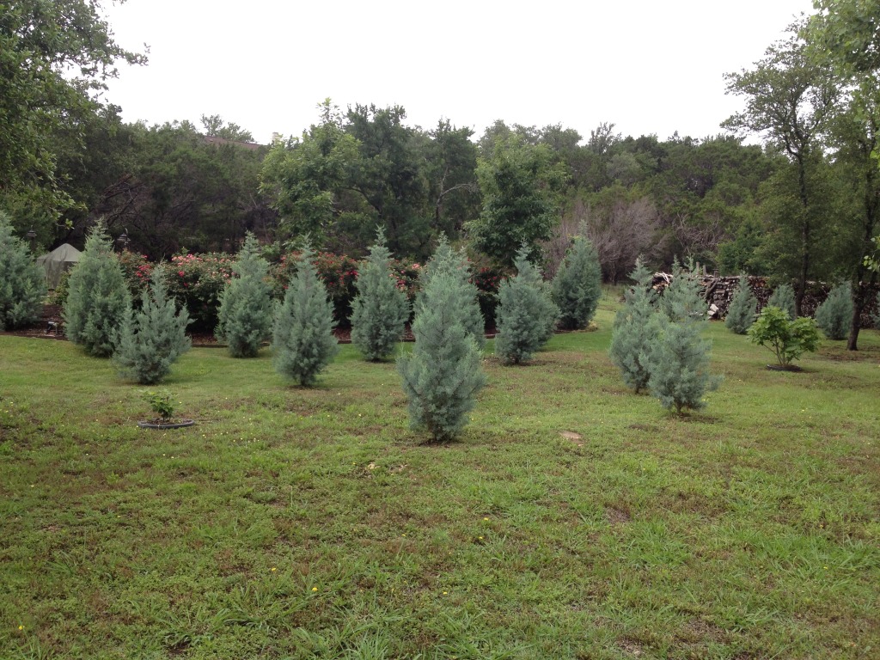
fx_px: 890
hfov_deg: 52.6
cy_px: 330
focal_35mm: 35
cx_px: 440
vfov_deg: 40.7
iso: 50
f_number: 2.4
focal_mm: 4.28
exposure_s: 1/292
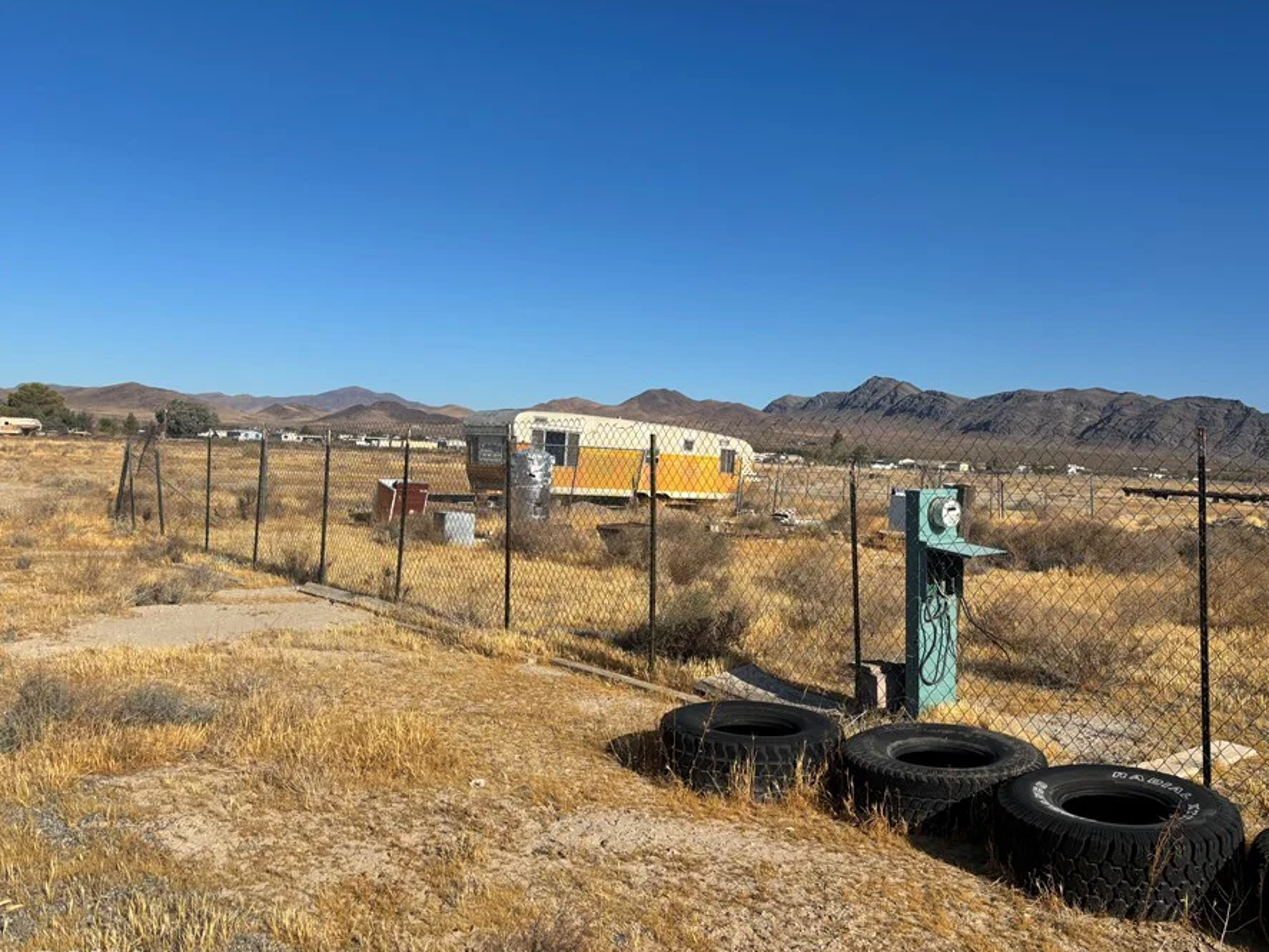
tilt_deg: -0.2
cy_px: 437
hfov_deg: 59.7
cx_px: 721
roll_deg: -2.3
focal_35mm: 30
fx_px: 1100
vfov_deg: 46.8
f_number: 1.6
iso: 50
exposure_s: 1/5076
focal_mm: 5.96
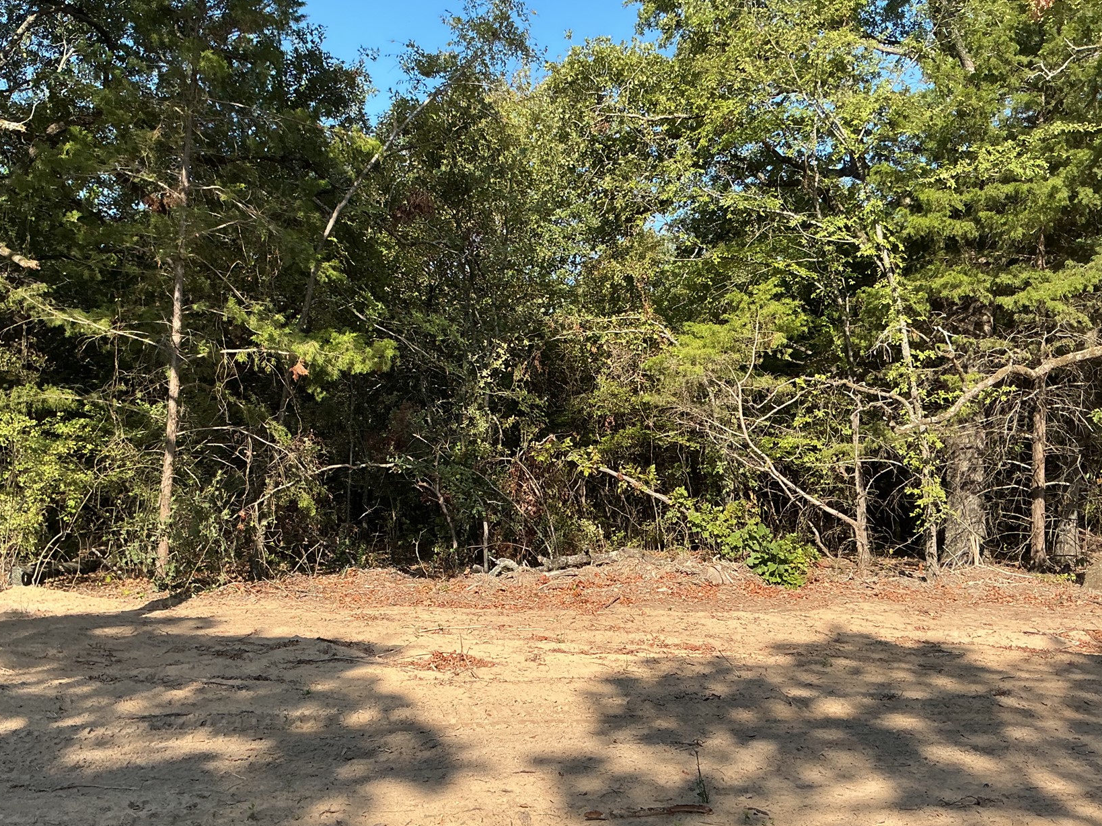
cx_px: 507
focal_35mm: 34
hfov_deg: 53.9
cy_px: 409
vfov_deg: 41.8
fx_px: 1082
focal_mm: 3
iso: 25
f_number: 1.8
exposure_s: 1/759
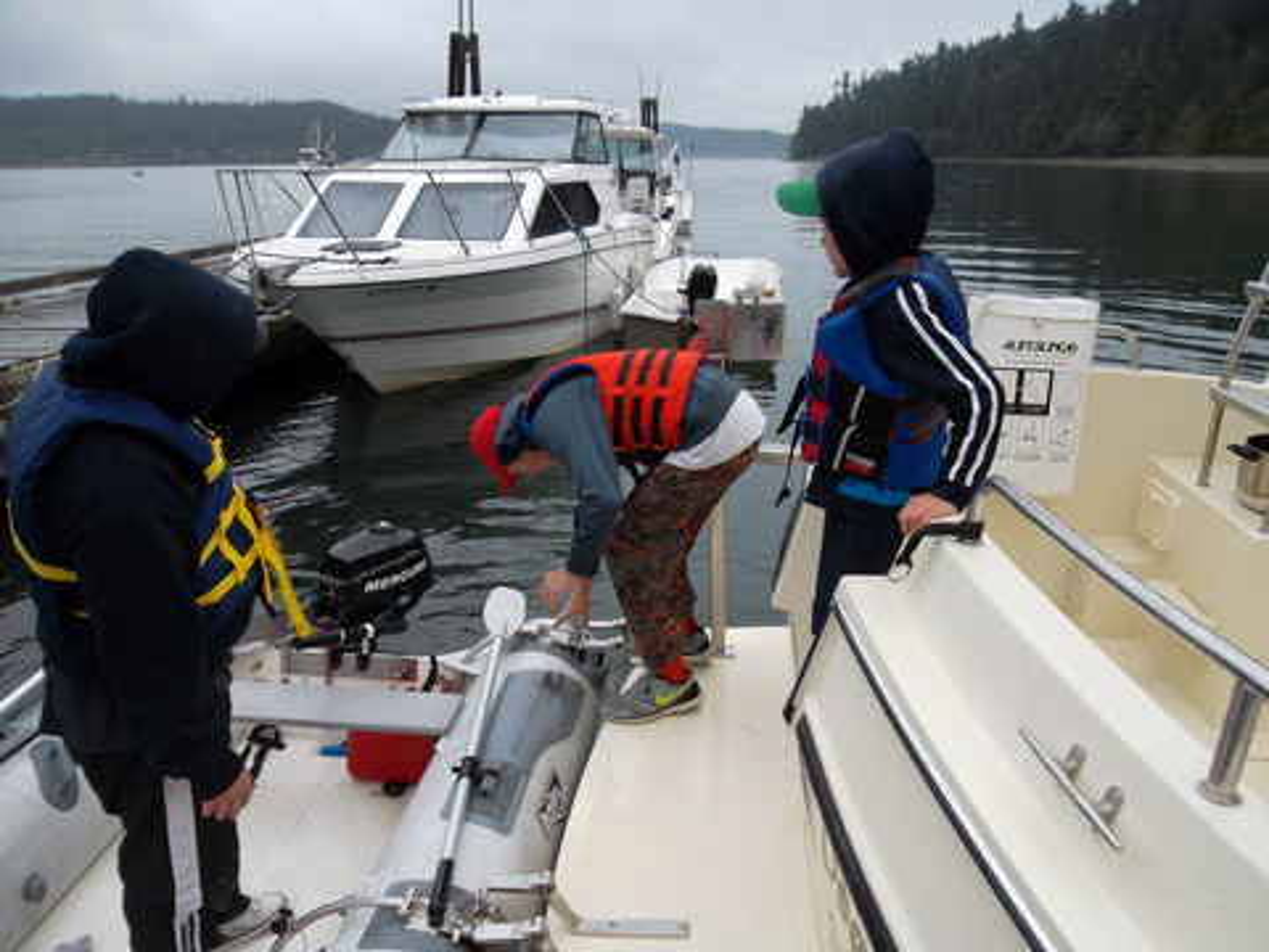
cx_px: 634
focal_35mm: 27
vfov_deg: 51.4
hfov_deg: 65.3
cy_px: 476
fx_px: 990
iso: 80
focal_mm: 4.9
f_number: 3.5
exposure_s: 1/400
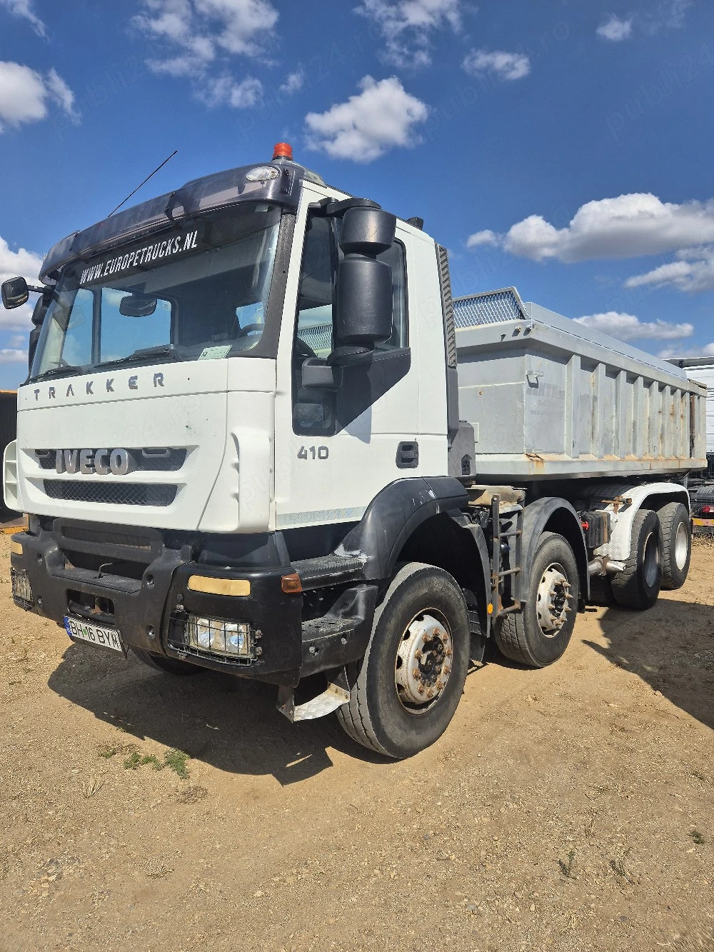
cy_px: 476
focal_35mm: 23
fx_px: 632
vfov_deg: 73.9
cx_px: 357
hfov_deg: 58.9
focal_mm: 5.4
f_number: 1.8
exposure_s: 1/3333
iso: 25
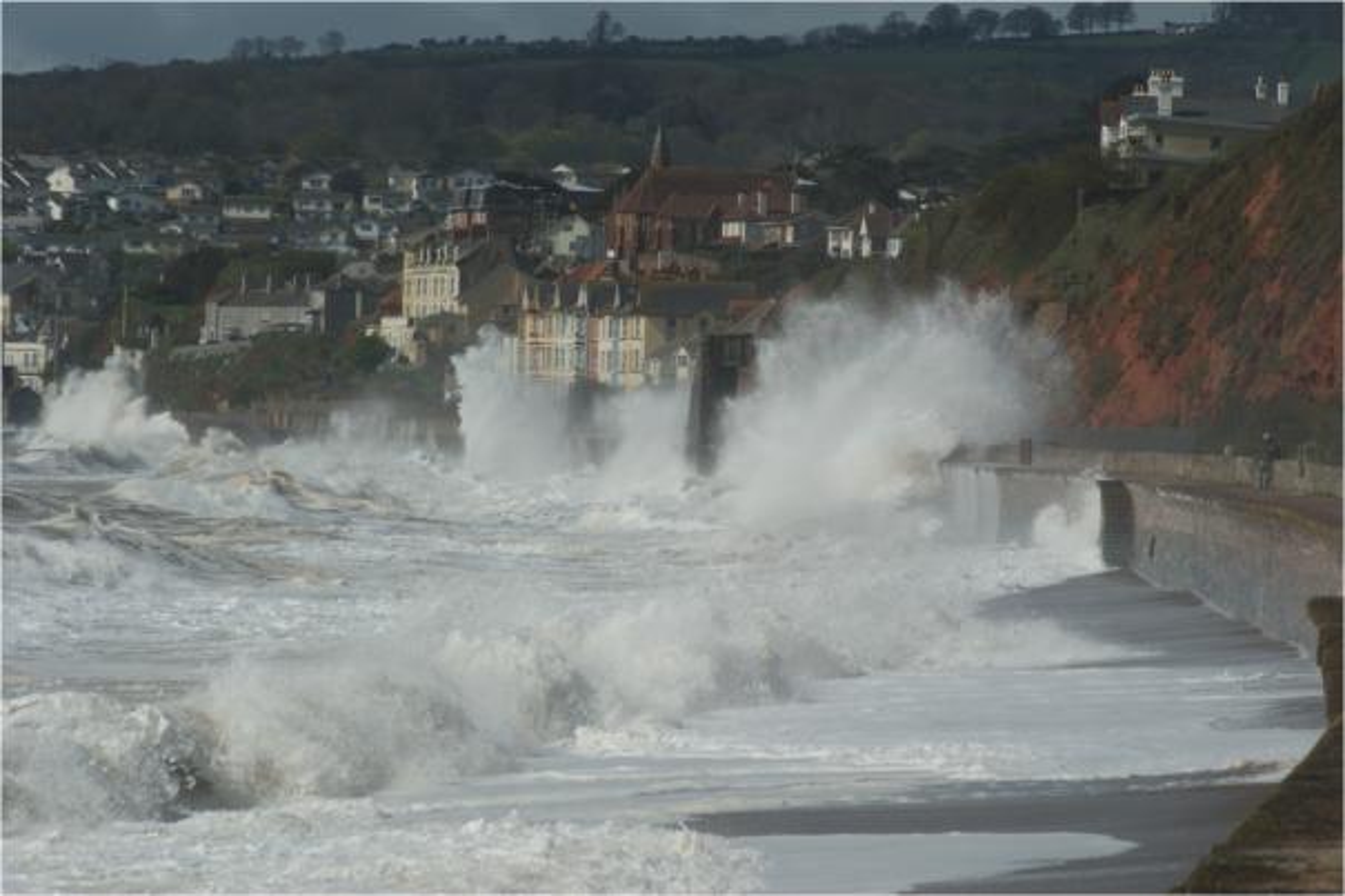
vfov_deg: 5.1
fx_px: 10084
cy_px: 448
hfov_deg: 7.6
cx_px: 672
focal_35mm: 270
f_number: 10
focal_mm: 180
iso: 100
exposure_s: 1/400
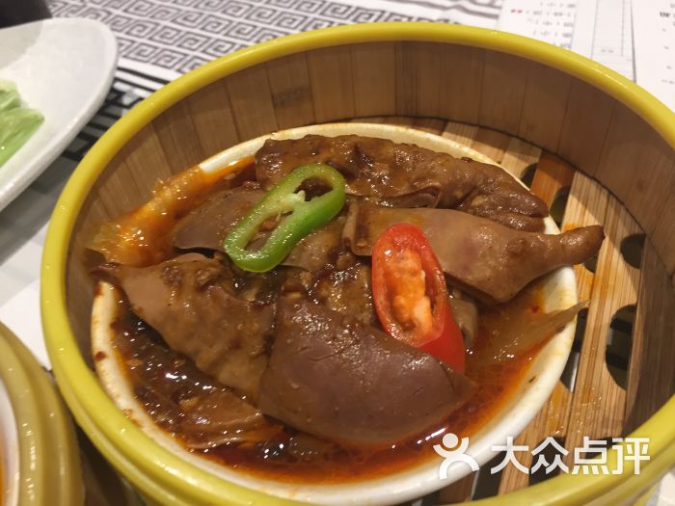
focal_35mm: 29
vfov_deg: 48.2
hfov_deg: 61.7
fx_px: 565
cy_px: 253
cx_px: 338
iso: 80
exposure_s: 1/33
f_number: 2.2
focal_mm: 4.15
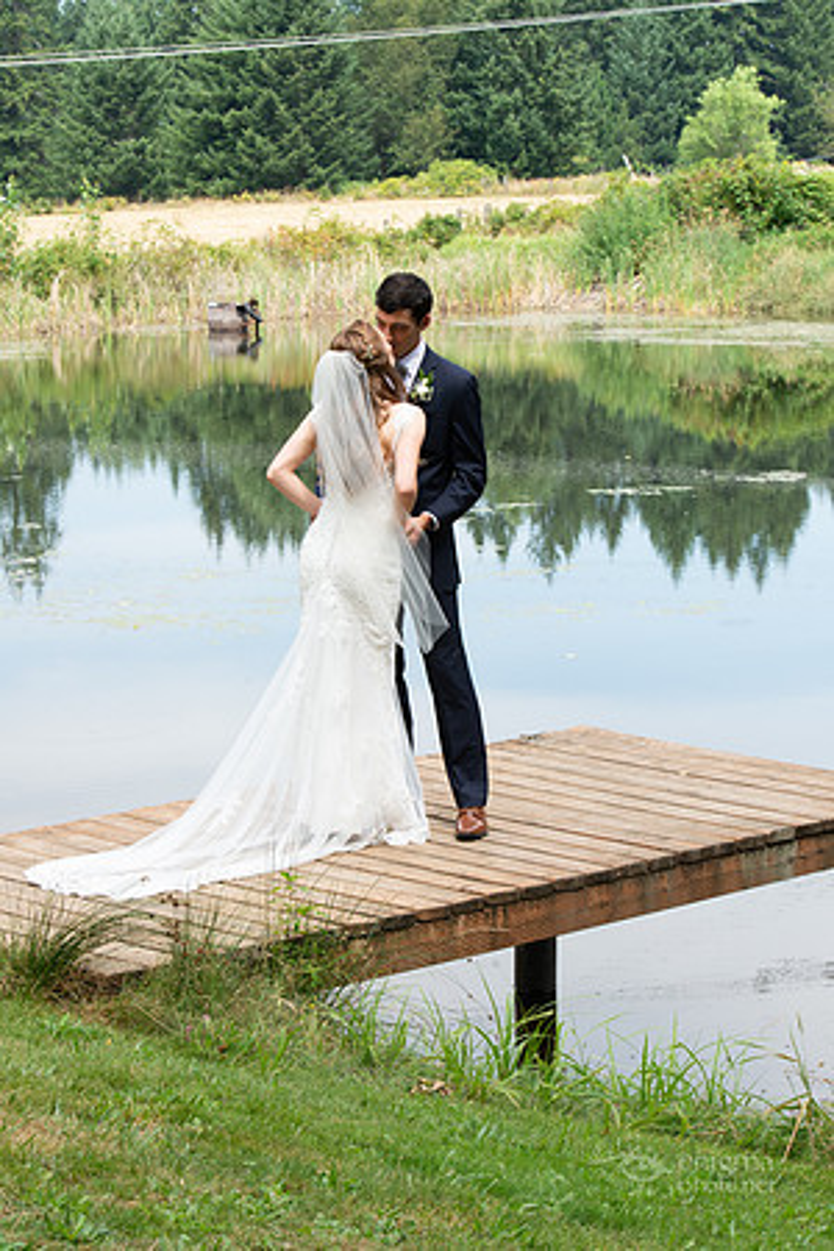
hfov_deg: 14.9
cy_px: 626
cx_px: 417
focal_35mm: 92
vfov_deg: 22.1
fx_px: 3197
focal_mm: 92
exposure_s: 1/250
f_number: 14
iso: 800
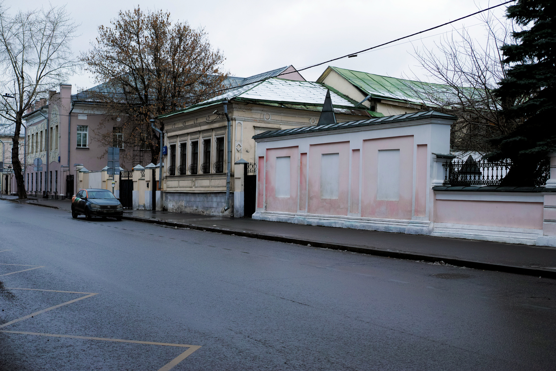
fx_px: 695
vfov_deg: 29.9
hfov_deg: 43.6
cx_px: 278
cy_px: 186
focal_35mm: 45
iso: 100
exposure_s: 1/100
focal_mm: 30
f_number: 4
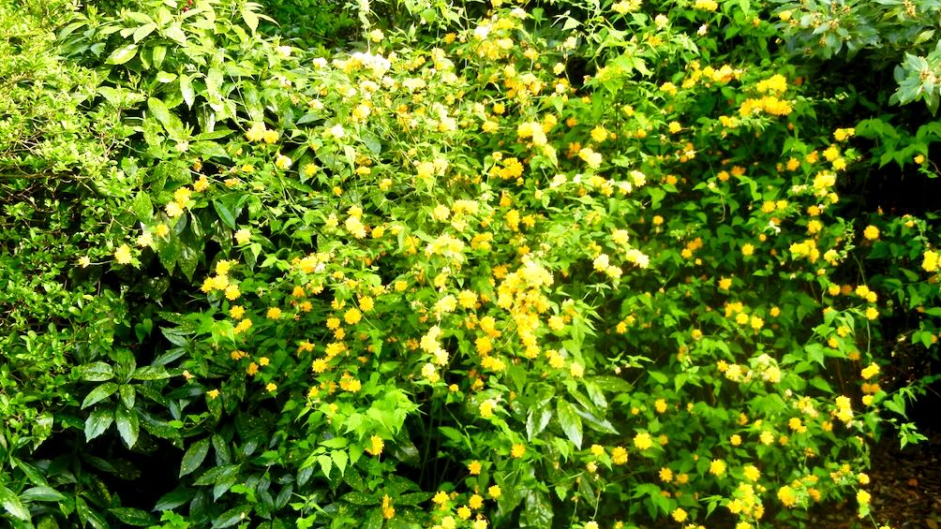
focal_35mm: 50
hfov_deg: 41.3
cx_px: 466
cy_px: 268
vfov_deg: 24.0
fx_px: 1248
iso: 160
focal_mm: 8.1
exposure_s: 1/82.1
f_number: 3.8
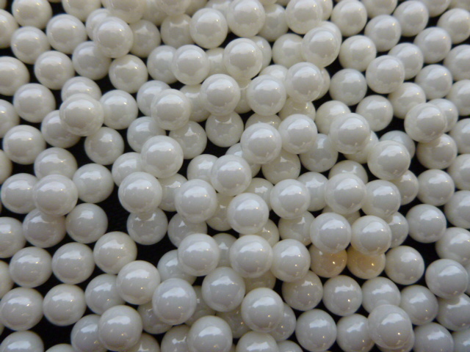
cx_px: 235
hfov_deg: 63.4
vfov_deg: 49.7
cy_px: 176
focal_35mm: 28
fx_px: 380
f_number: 3.3
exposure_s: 1/13
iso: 400
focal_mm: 5
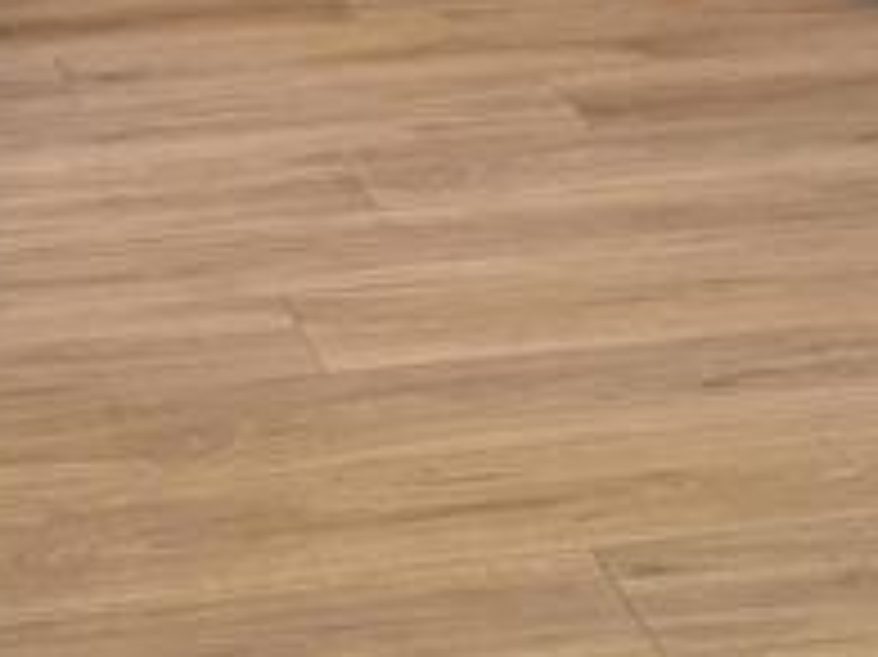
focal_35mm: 126
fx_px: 3194
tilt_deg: -11.8
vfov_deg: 11.2
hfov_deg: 15.6
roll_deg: +0.3
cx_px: 234
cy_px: -418
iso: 400
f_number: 1.78
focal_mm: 6.76
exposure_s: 1/60
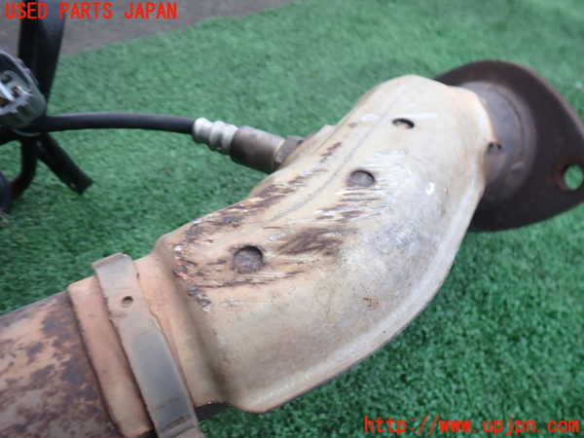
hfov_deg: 60.0
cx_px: 292
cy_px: 219
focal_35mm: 30
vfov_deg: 46.8
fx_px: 506
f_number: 6.3
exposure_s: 1/40
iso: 100
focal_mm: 5.4
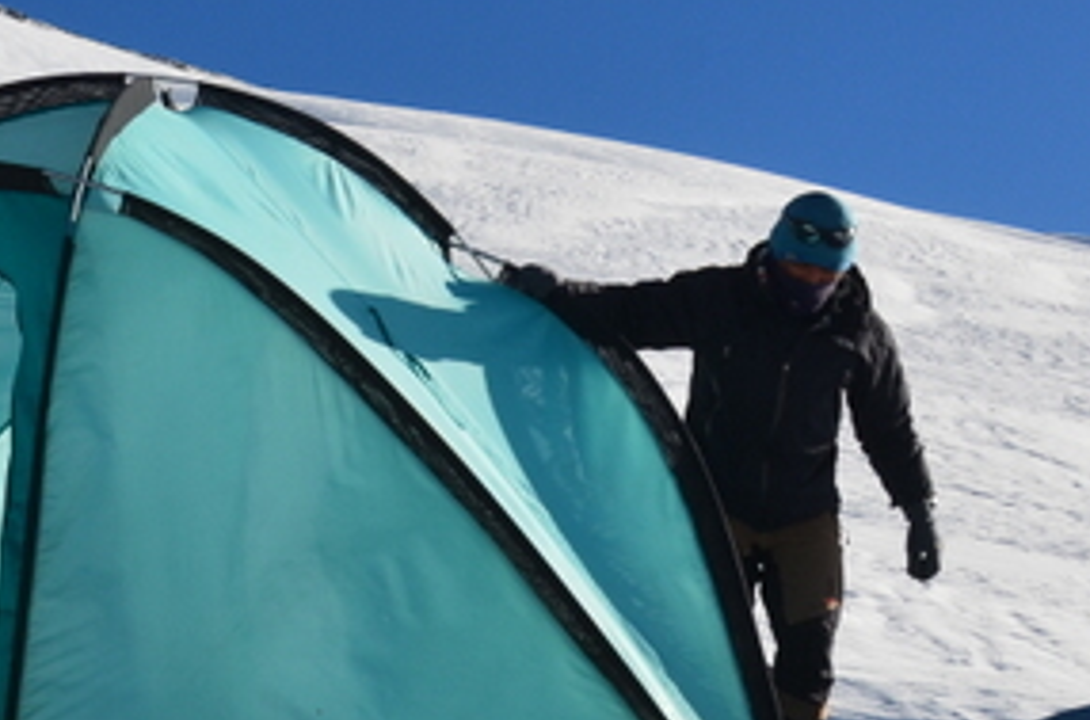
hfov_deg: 23.0
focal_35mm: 85
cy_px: 556
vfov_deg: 15.9
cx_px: -11
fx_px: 2567
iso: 200
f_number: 11
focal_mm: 18
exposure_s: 1/320
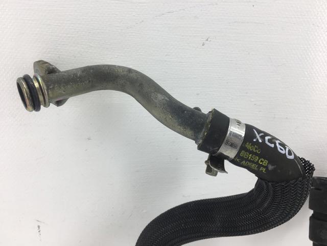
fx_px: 274
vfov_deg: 48.2
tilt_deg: -17.6
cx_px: 164
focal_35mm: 29
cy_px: 123
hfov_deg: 61.7
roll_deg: -2.4
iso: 25
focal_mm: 4.15
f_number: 2.2
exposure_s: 1/148
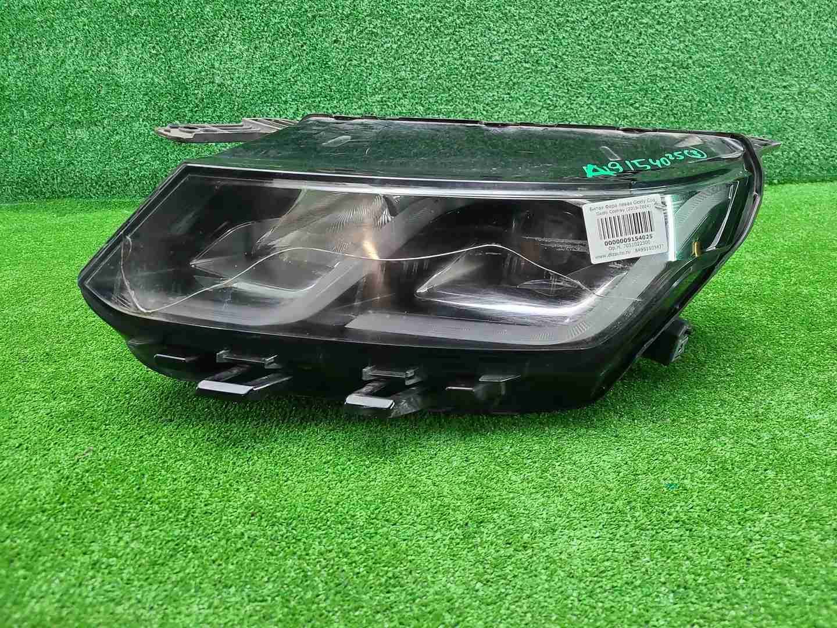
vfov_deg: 53.1
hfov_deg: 67.3
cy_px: 314
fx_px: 629
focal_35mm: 26
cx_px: 418
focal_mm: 5.4
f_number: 1.8
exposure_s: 1/50
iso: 328
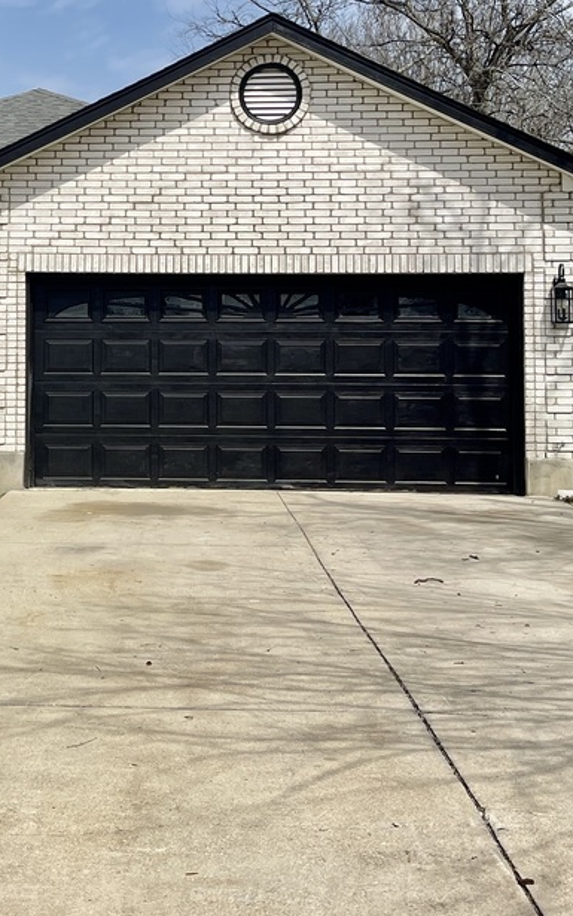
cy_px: 319
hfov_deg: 20.6
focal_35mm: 62
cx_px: 57
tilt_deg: +4.4
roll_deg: -0.5
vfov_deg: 32.7
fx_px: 1547
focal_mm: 5.1
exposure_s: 1/5618
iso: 32
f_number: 1.6
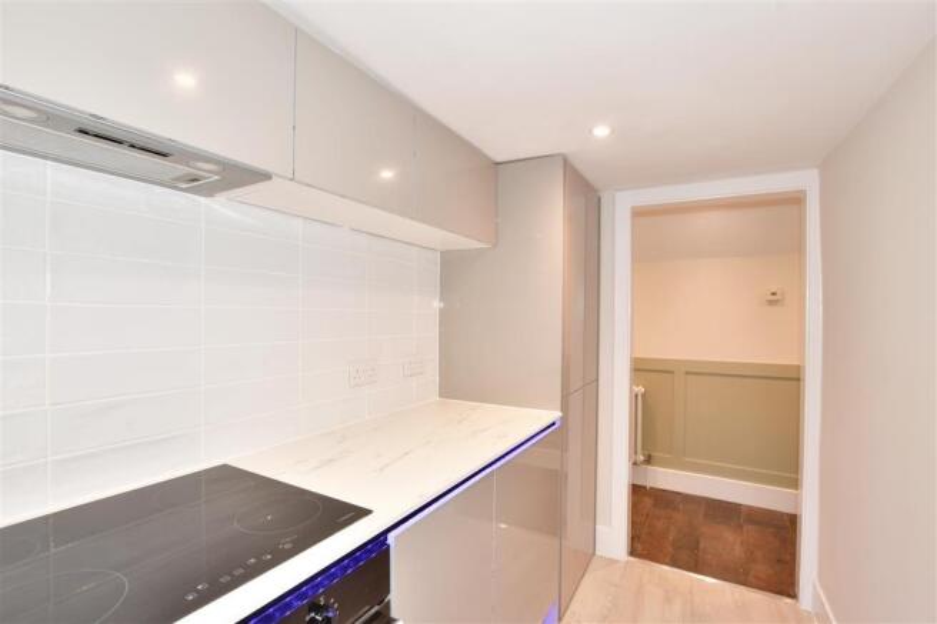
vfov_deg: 77.3
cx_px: 468
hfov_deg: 100.4
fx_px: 390
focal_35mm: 15
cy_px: 312
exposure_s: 1/4
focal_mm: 10
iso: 200
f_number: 8
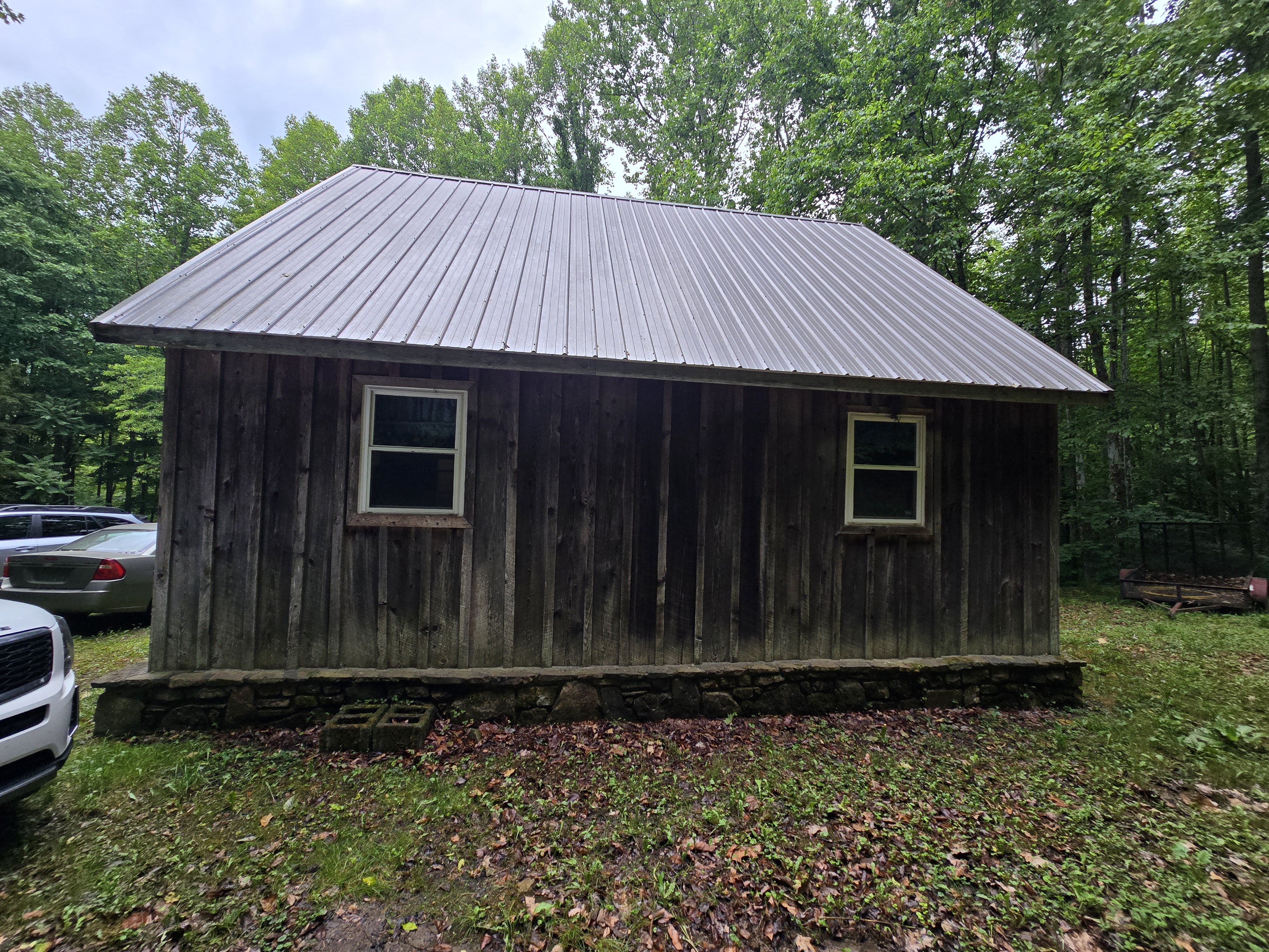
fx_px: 477
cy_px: 476
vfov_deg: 89.9
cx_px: 634
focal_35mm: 13
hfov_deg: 106.2
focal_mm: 2.2
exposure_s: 1/359
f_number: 2.2
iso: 80
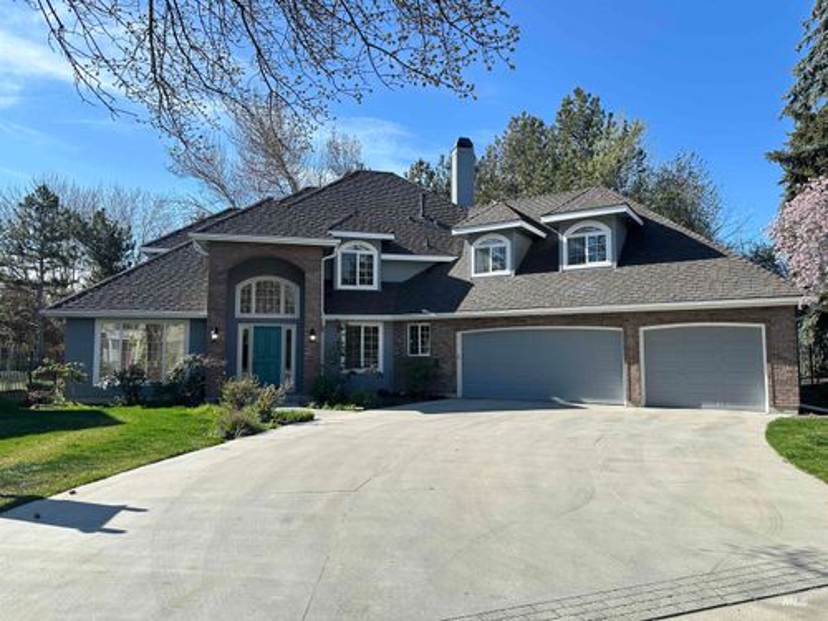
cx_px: 414
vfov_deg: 56.8
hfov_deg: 71.6
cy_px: 310
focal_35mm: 24
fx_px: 574
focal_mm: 6.86
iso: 80
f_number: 1.78
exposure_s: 1/2353
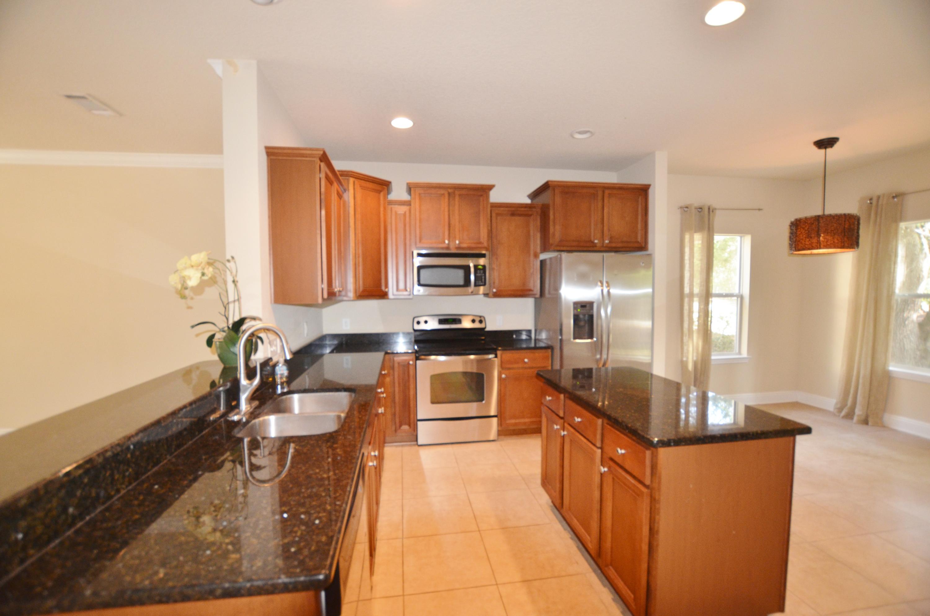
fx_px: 445
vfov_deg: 69.4
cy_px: 308
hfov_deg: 92.6
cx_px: 465
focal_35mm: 17
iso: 800
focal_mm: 11.5
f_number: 3.5
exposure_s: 1/60
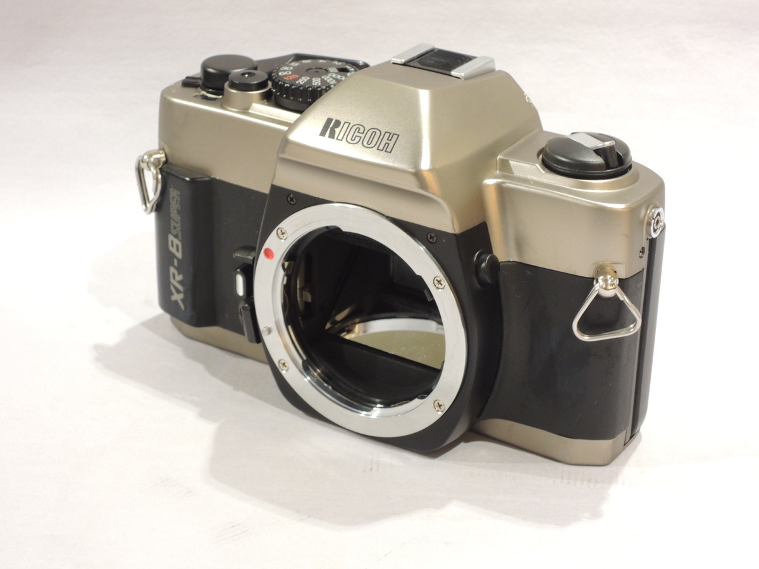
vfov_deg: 17.4
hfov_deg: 23.0
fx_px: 1864
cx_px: 380
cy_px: 284
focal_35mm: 85
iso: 400
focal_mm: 15.2
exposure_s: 1/40
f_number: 5
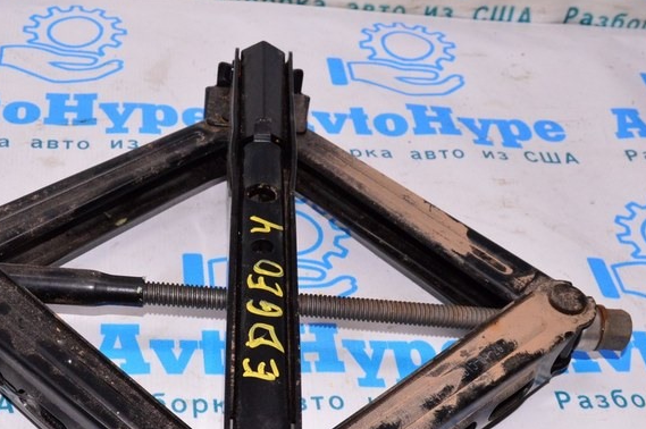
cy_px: 337
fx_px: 968
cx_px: 242
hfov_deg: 36.7
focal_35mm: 54
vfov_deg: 24.6
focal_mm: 20
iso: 1600
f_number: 8
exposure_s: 1/200
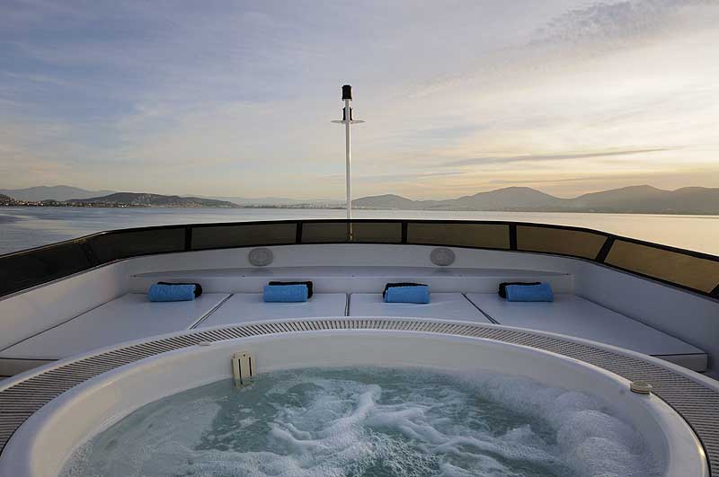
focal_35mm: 26
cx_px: 360
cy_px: 238
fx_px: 509
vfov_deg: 50.3
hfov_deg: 70.5
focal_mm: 17
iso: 250
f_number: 13
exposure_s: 1/125
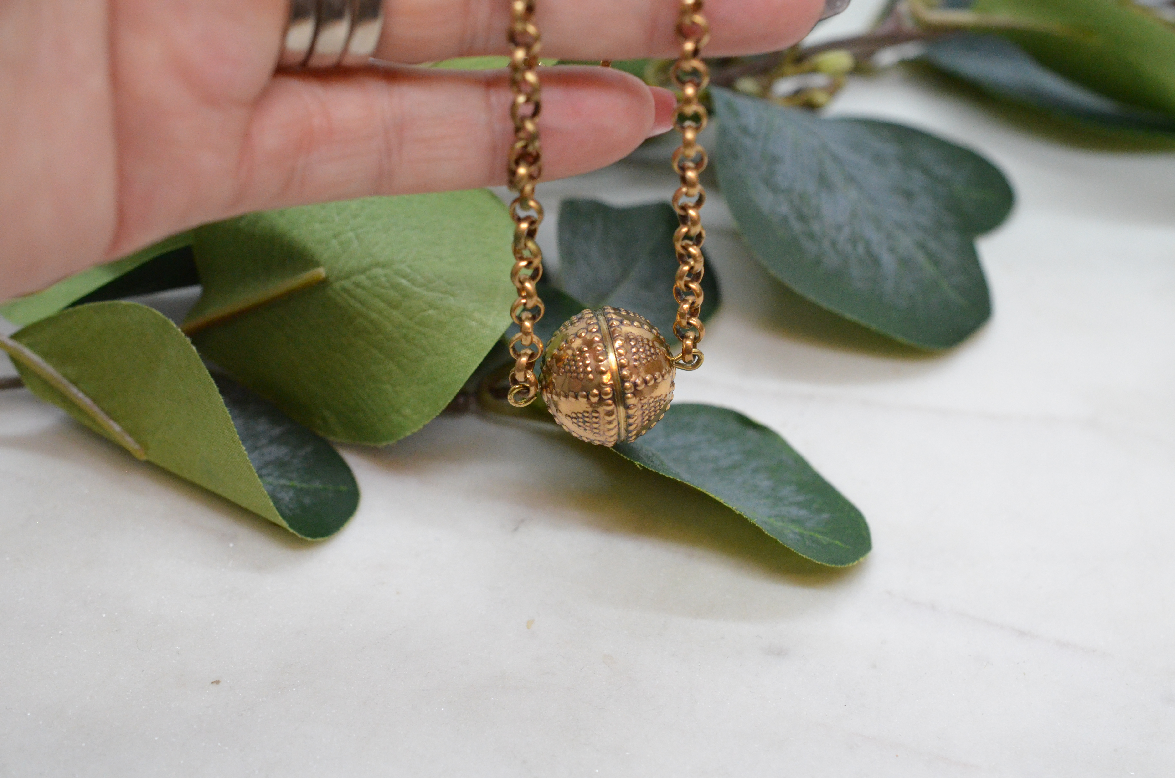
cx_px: 588
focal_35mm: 60
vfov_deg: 22.5
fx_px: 1954
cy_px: 389
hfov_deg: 33.5
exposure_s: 1/800
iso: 3200
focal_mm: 40
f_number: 6.3
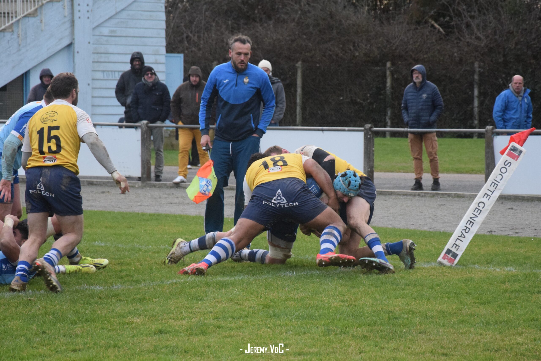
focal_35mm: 158
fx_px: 2367
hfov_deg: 13.0
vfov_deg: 8.7
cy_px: 180
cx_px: 270
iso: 2800
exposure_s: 1/500
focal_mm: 105
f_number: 5.6
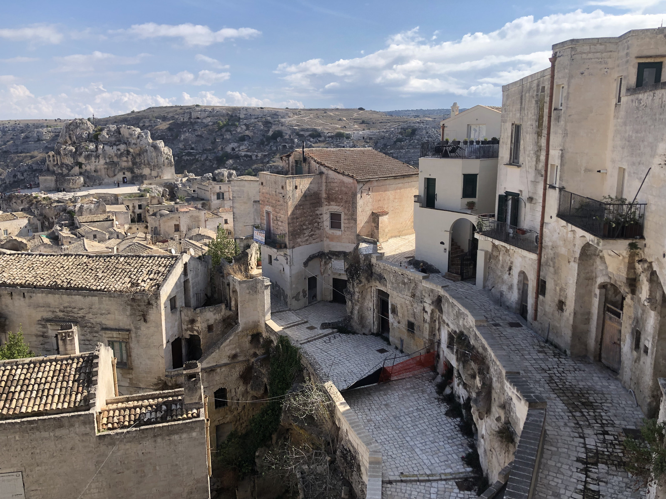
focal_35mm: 28
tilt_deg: -12.2
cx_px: 333
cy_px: 250
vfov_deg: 49.7
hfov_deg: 63.4
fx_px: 539
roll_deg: +1.1
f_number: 1.8
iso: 20
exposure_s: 1/1517
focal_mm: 4
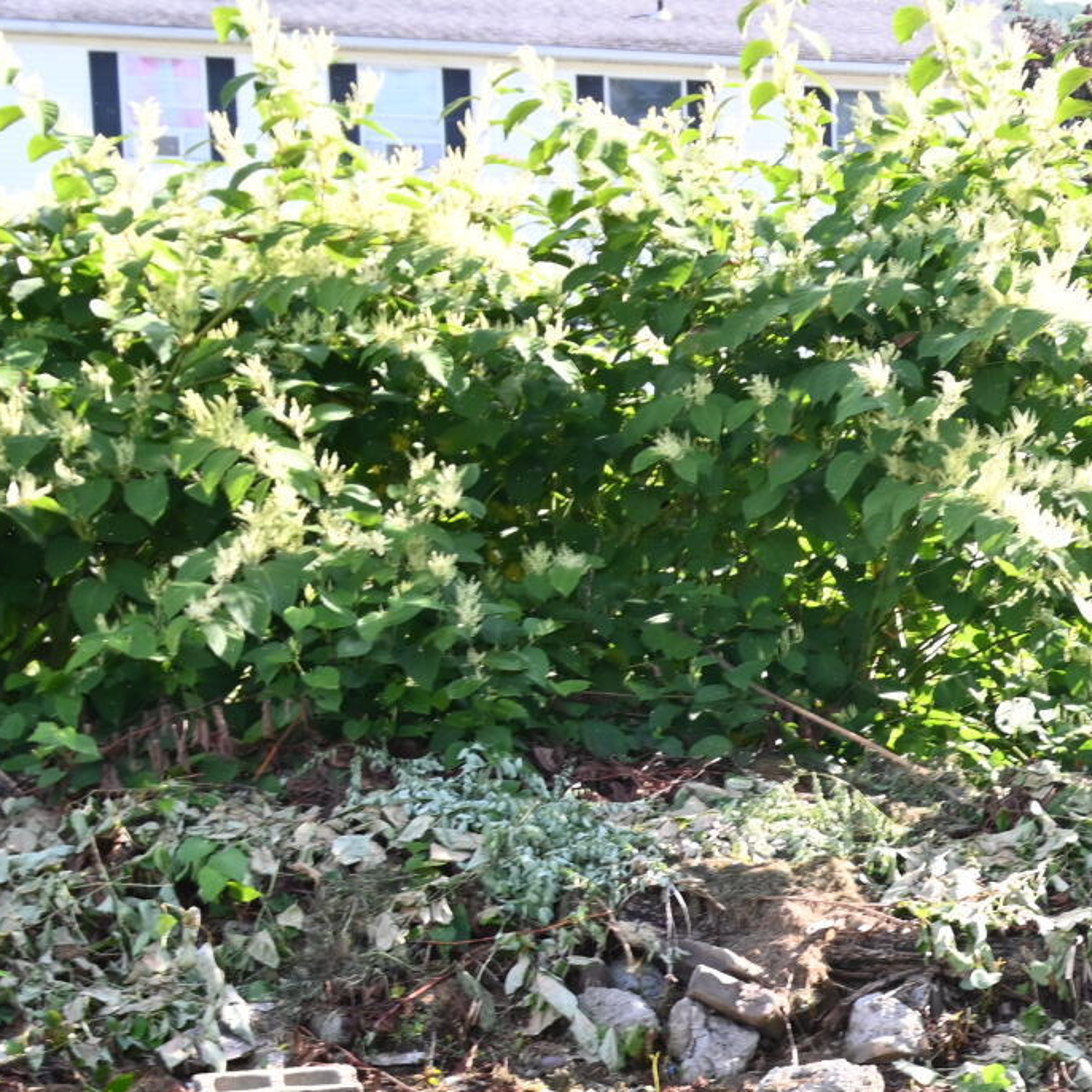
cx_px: 2139
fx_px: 4314
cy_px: 1375
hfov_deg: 12.7
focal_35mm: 121
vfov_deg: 13.9
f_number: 5.6
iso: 180
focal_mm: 32.5
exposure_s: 1/125
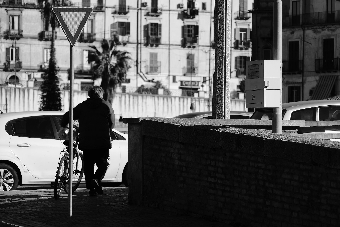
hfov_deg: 10.8
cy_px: 114
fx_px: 1794
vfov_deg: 7.2
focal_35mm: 190
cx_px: 170
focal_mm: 126.8
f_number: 6.3
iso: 400
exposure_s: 1/400
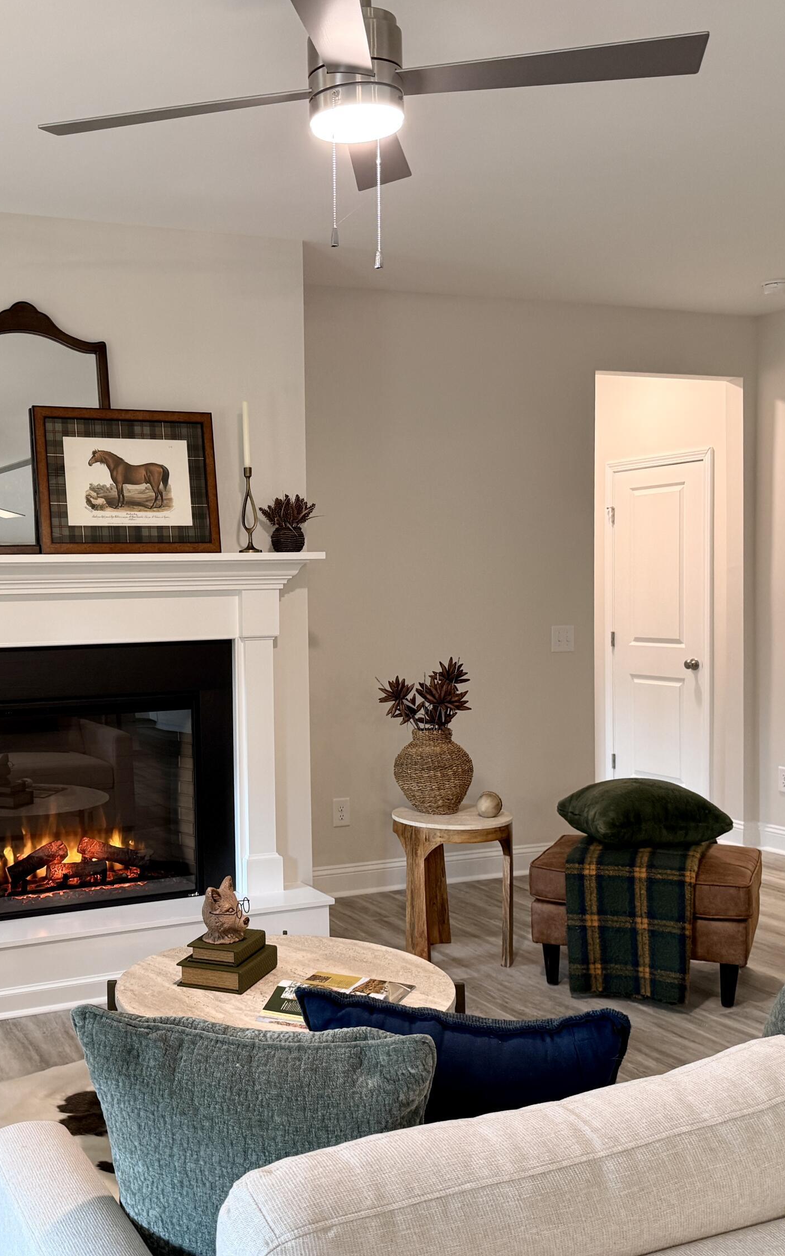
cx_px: 208
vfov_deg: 56.7
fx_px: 1164
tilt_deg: -2.5
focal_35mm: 34
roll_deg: -0.5
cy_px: 627
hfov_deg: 36.5
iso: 200
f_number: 1.78
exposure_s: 1/60
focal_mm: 6.76
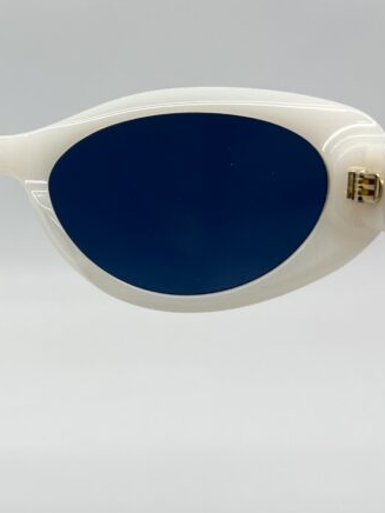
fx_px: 905
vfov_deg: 31.5
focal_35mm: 61
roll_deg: -0.8
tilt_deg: -28.8
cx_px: 5
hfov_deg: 23.1
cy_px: 191
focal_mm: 5.7
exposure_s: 1/193
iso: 40
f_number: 1.5
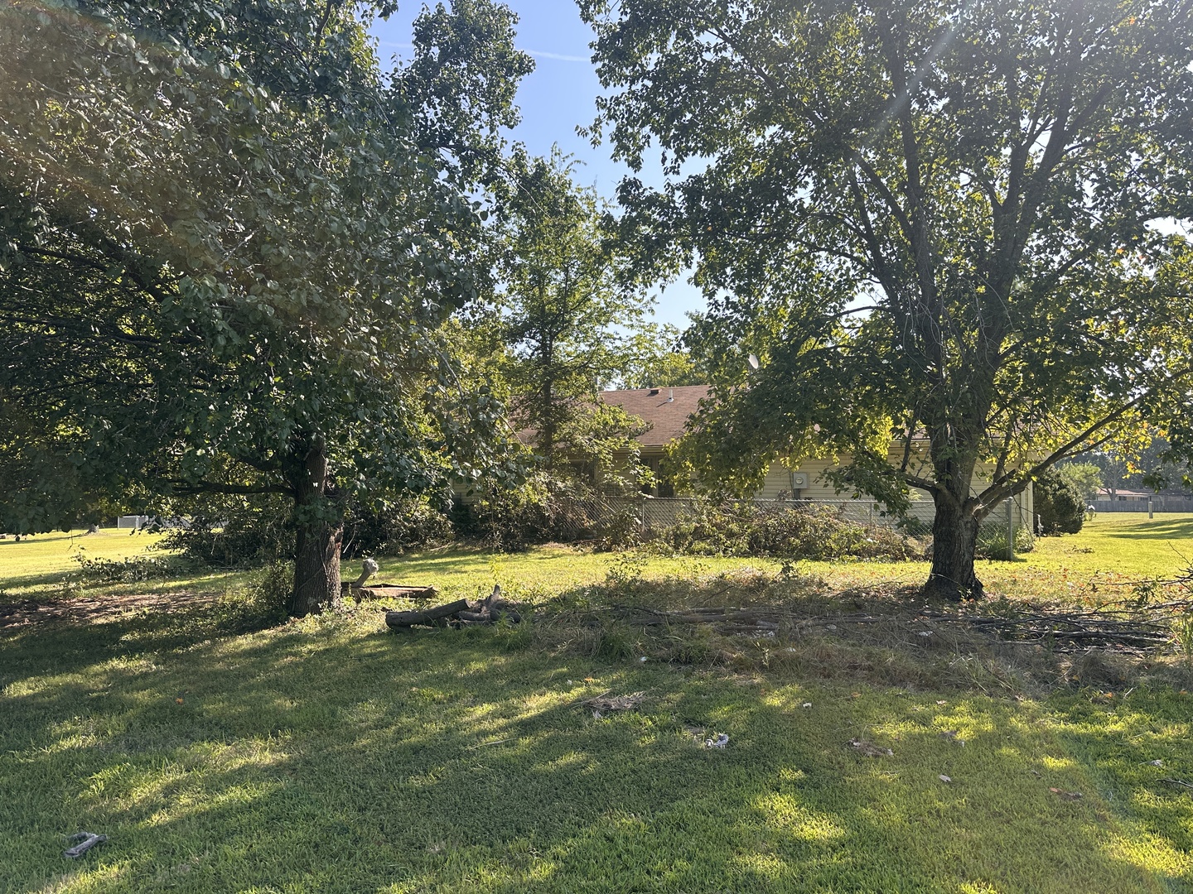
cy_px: 447
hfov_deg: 71.6
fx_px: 827
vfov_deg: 56.8
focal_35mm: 24
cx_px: 596
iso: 80
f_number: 1.78
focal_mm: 6.86
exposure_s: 1/999
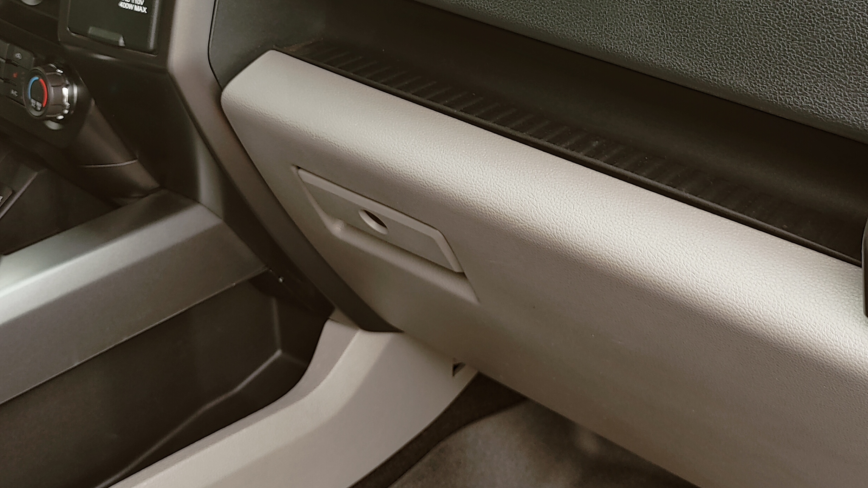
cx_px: 450
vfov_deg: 22.0
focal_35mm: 53
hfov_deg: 39.2
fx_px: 1220
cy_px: 38
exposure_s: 1/120
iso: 50
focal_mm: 5.58
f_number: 1.8
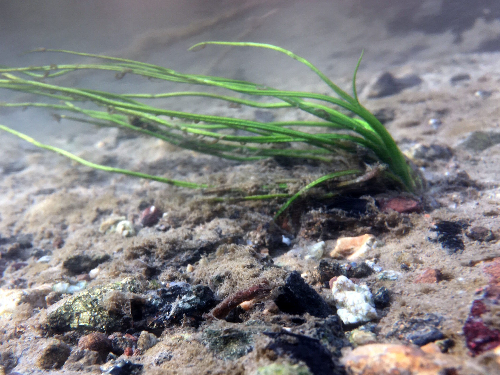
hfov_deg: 52.5
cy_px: 211
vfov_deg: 40.6
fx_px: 506
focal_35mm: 35
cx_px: 222
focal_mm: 4.15
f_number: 2.2
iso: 25
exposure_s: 1/50
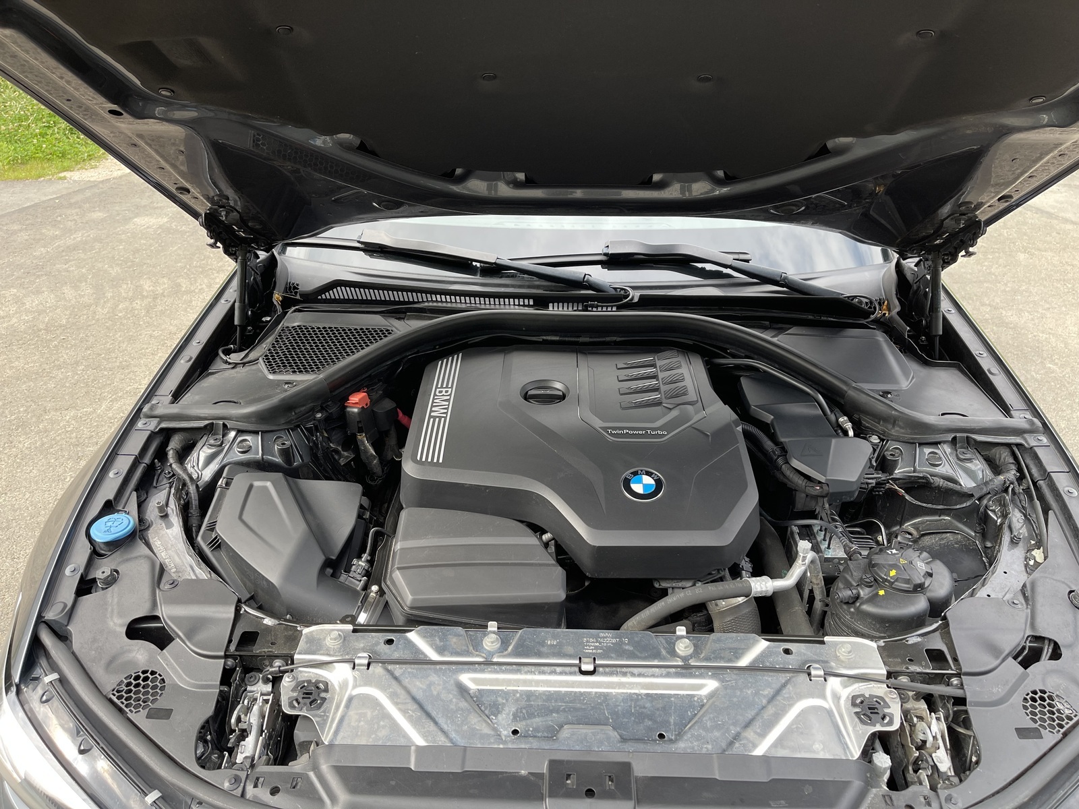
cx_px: 540
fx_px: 779
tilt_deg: -31.1
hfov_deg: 69.4
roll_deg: -1.1
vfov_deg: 54.9
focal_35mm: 25
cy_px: 404
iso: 32
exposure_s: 1/225
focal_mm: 5.1
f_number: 1.6
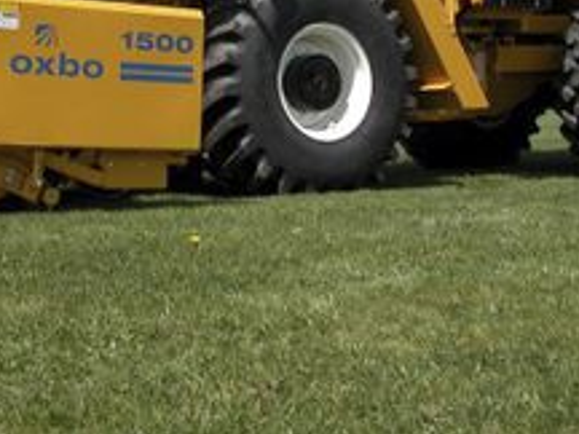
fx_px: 1355
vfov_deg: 17.5
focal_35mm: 81
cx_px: 225
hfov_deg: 24.1
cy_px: -60
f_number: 5.6
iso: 100
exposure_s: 1/344
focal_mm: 8.9
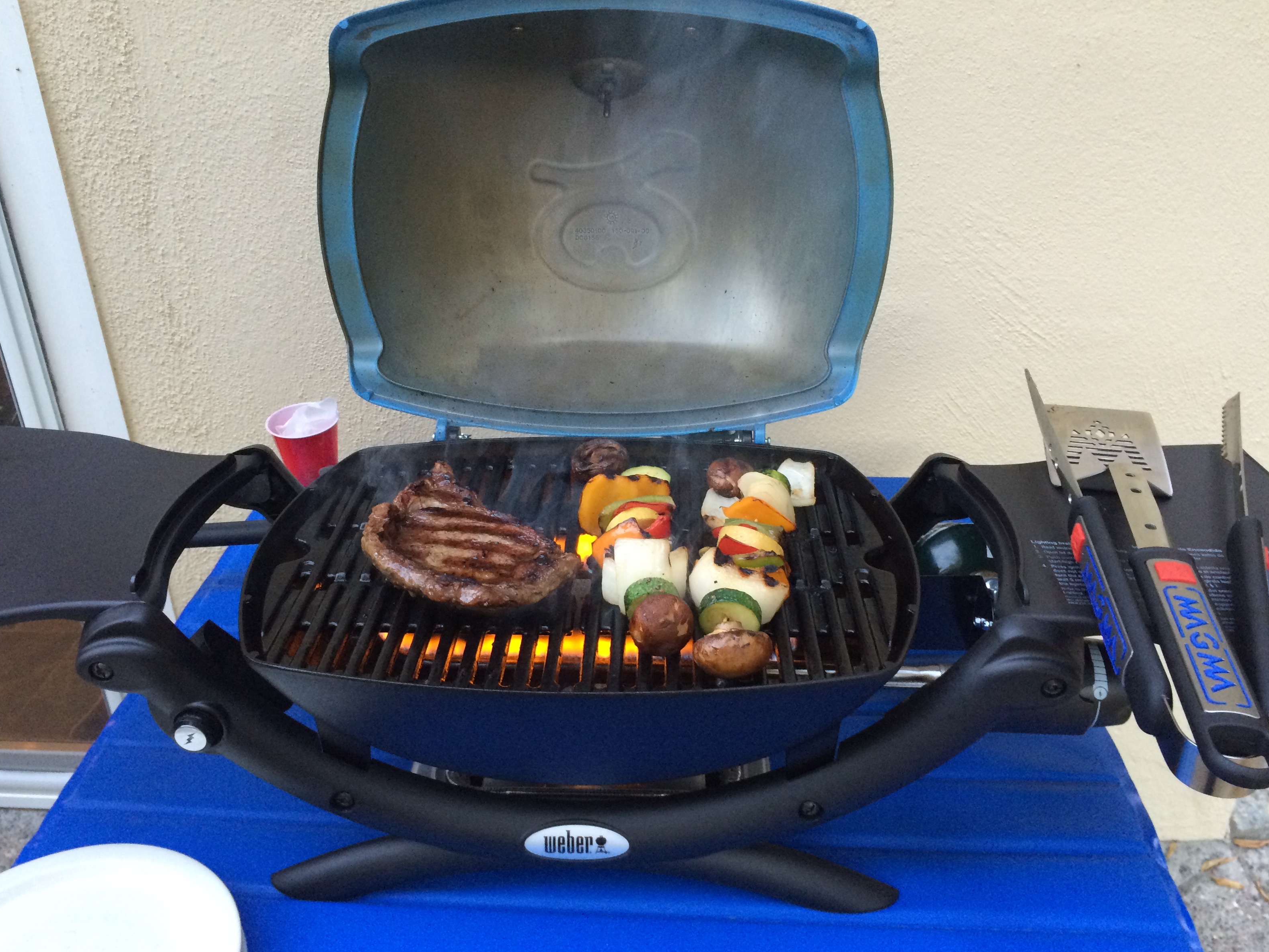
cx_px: 627
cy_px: 485
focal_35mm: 30
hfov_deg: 60.0
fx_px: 1100
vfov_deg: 46.8
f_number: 2.2
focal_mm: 4.15
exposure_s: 1/30
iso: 160
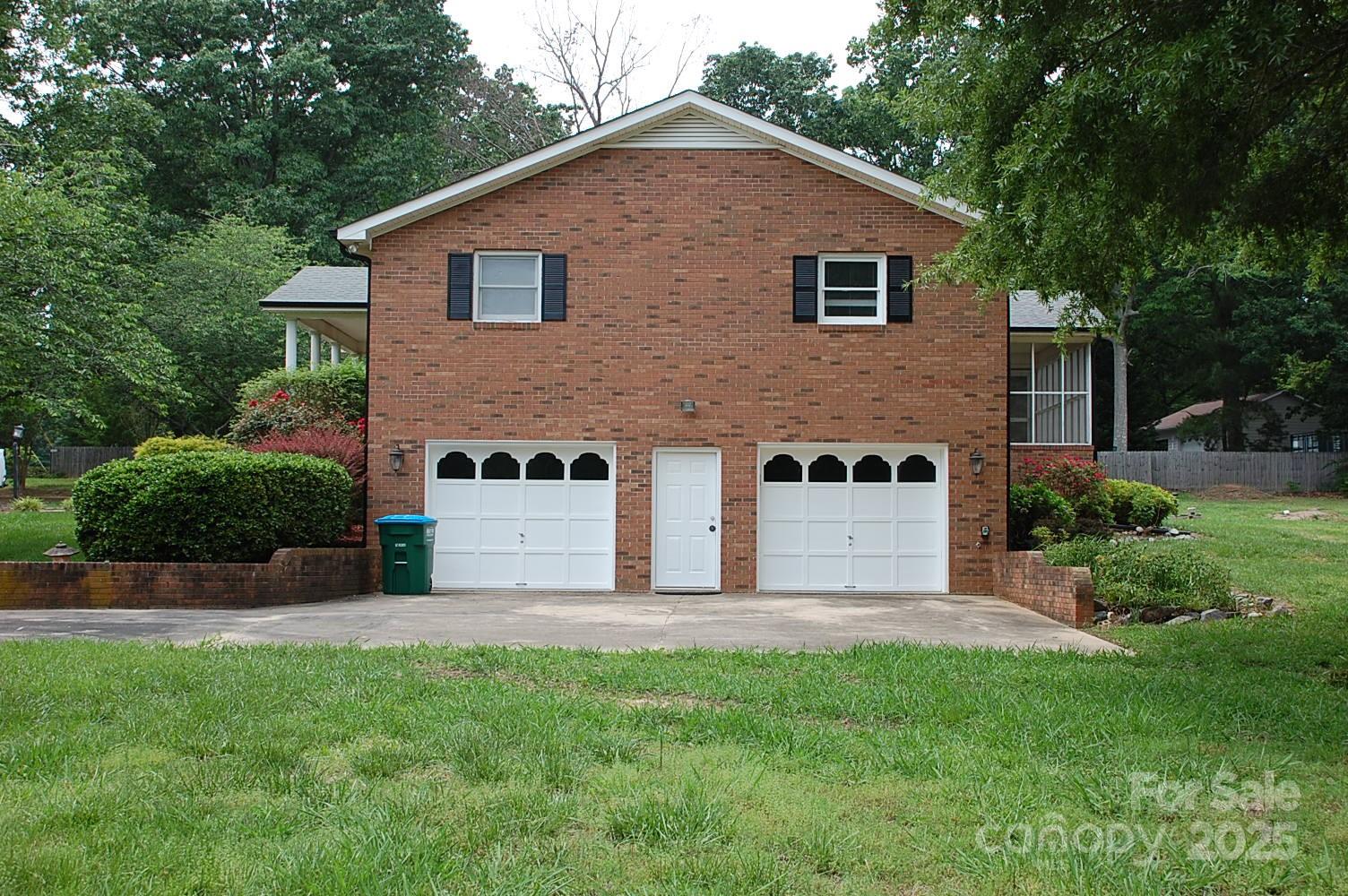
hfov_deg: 46.4
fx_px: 1571
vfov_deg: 31.8
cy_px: 448
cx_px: 674
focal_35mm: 42
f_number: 7.1
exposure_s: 1/200
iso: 200
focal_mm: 28
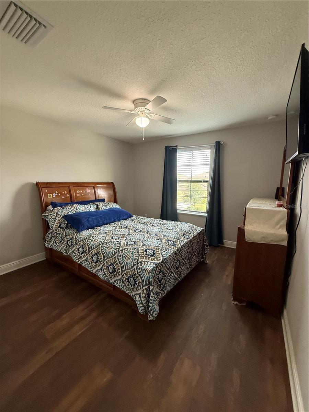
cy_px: 206
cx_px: 154
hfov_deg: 85.7
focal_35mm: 14
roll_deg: -0.7
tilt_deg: -8.2
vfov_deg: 102.1
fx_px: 167
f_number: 2.2
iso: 320
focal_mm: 2.22
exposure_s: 1/120
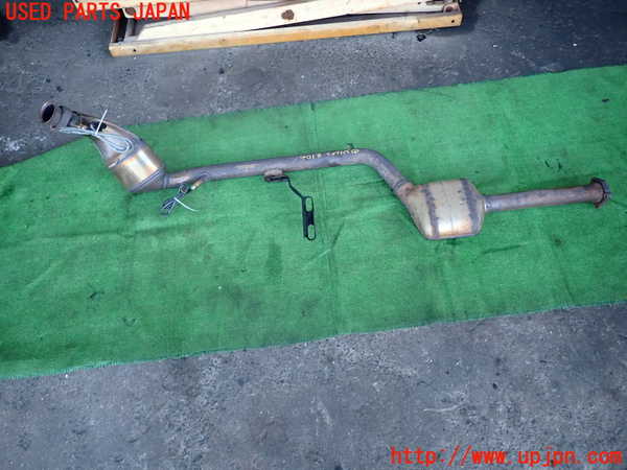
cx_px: 314
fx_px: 453
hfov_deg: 69.4
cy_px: 235
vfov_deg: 54.9
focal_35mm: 25
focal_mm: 4.5
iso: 125
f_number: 2
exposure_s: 1/125
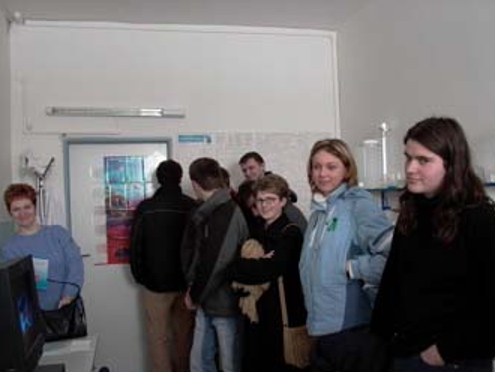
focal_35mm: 35
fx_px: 501
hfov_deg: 52.6
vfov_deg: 40.7
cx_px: 249
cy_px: 194
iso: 100
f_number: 2.04
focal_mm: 7.13
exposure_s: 1/34
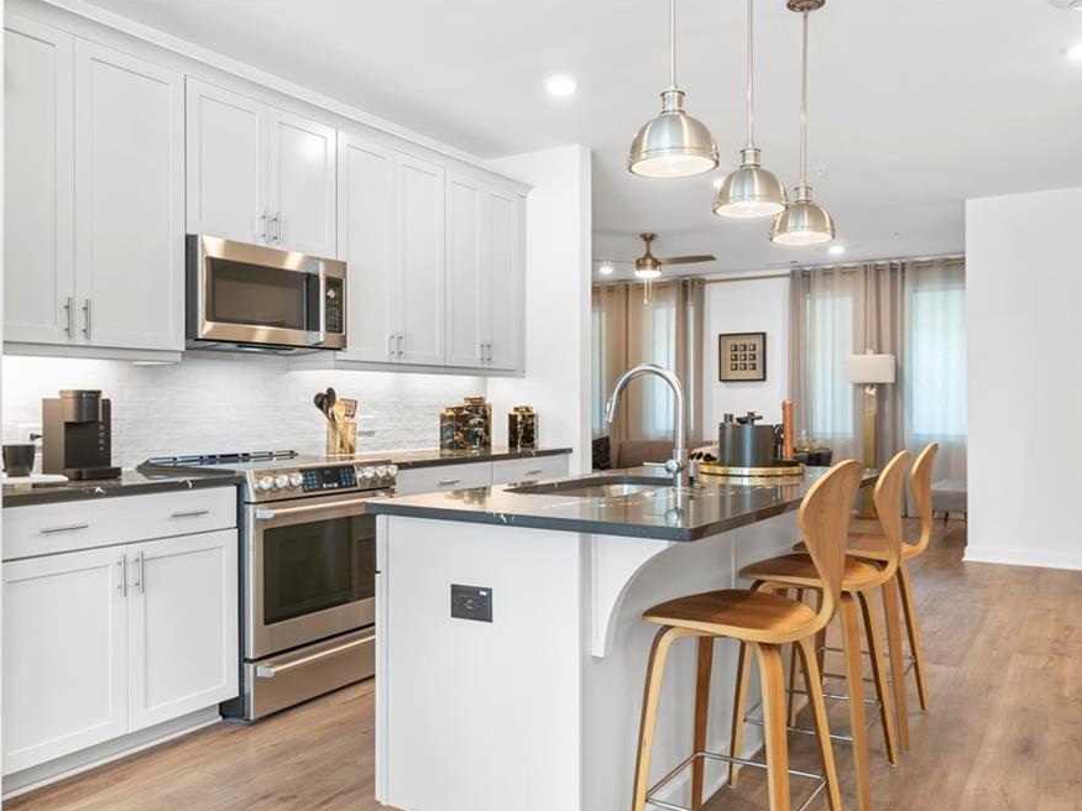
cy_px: 416
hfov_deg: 65.2
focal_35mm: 27
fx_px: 844
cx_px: 592
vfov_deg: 51.3
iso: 250
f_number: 8
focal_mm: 24
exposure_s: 1/3
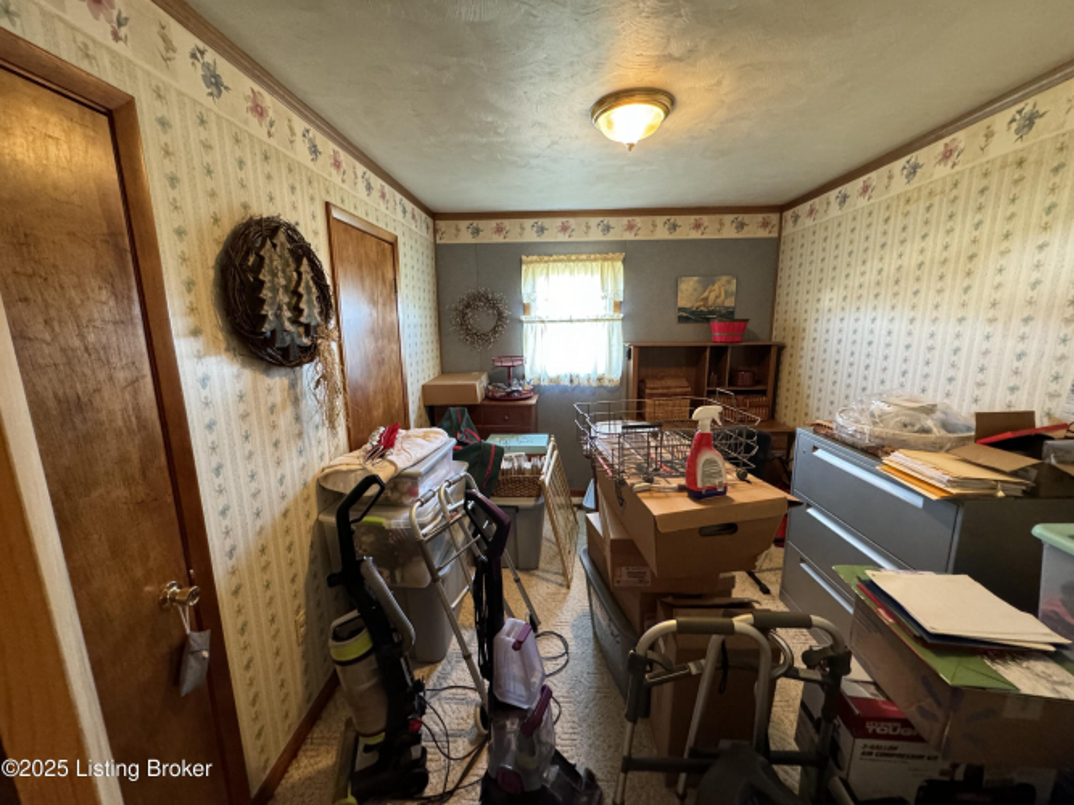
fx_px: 434
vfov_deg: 85.7
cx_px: 537
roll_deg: +0.5
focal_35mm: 14
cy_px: 402
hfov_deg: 102.1
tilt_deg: -11.3
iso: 640
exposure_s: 1/60
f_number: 2.2
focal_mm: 2.22
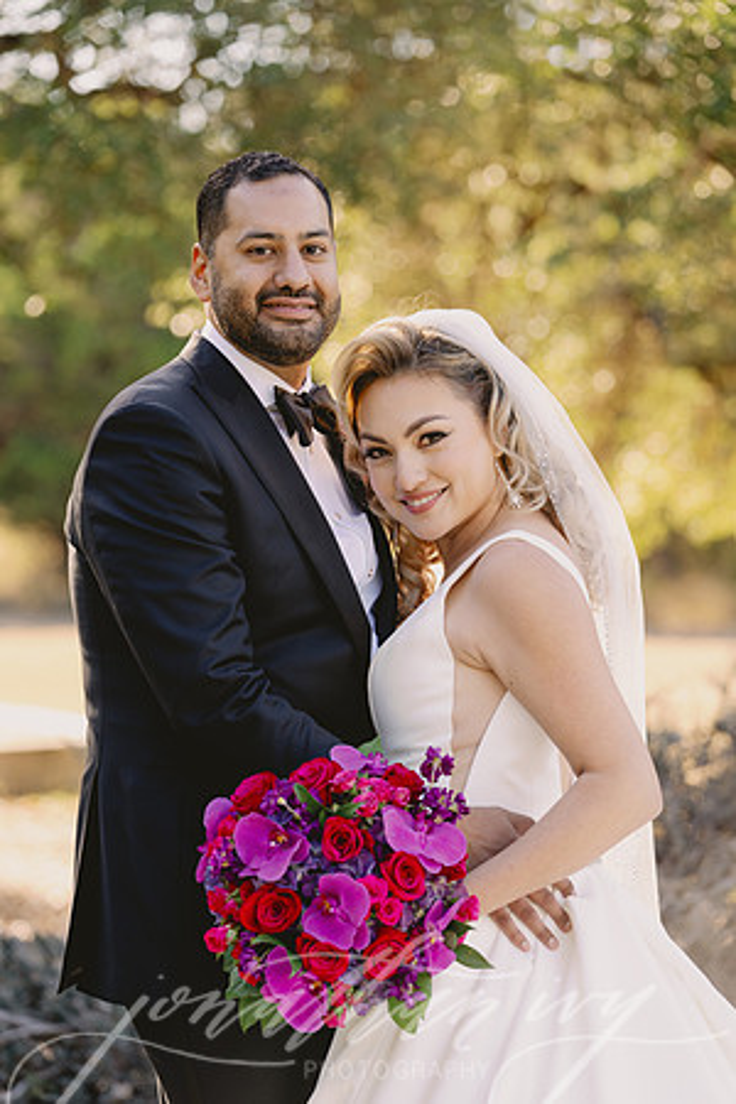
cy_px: 552
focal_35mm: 126
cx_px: 368
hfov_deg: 10.9
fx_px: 3864
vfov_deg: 16.3
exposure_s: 1/320
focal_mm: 126
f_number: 4
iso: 400
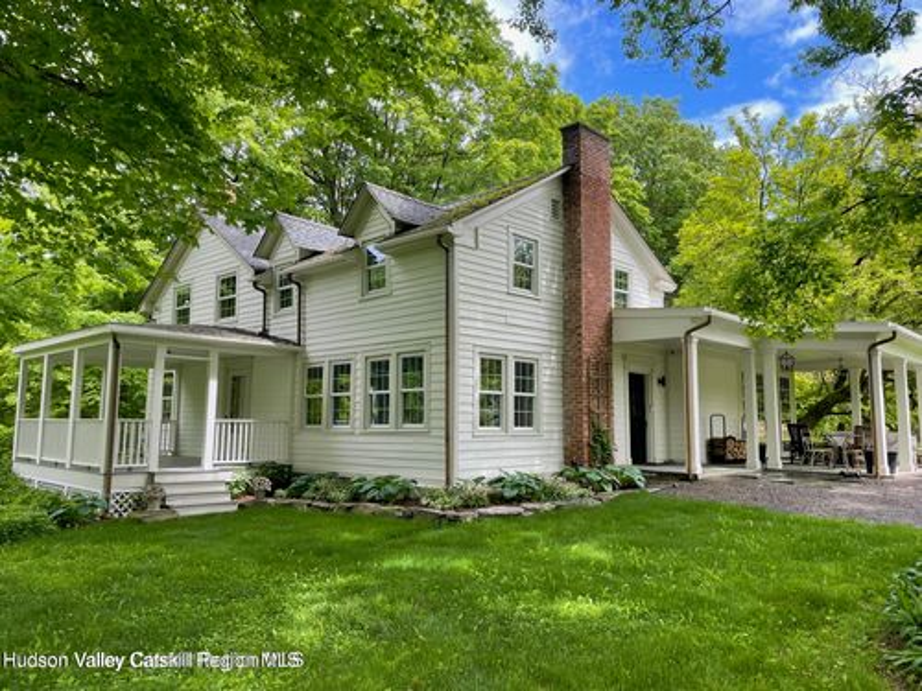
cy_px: 346
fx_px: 693
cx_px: 461
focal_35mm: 26
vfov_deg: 53.1
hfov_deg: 67.3
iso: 32
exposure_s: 1/479
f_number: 1.6
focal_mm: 4.2
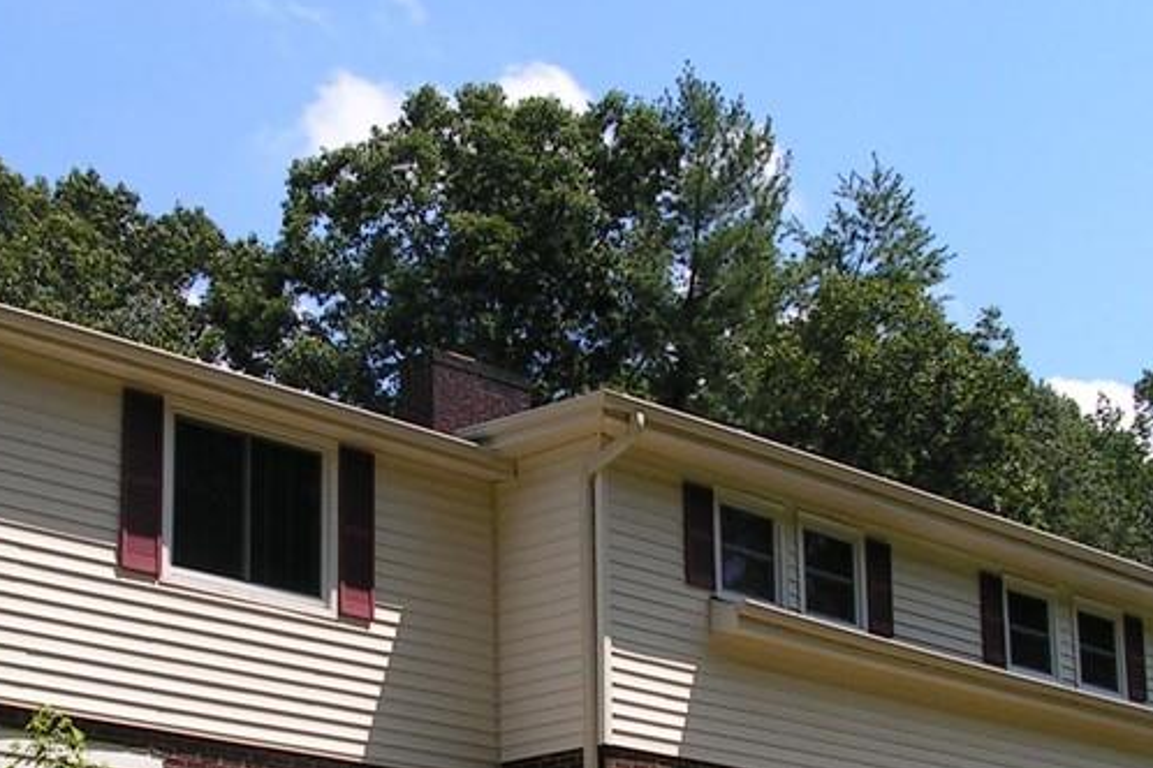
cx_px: 523
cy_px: 655
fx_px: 2466
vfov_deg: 17.5
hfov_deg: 26.3
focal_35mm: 77
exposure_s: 1/500
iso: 64
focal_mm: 6
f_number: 4.8
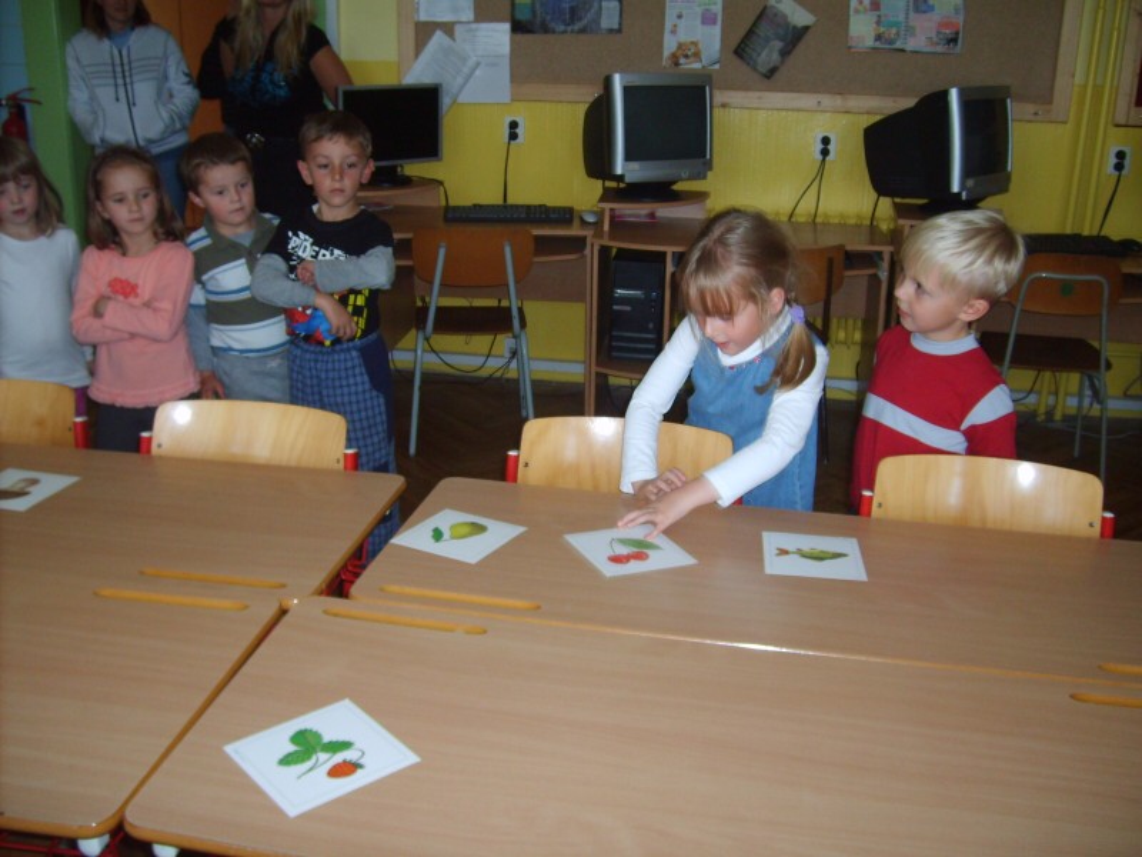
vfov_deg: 40.7
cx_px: 571
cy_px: 428
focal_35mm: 35
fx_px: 1155
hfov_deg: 52.6
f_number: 2.8
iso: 100
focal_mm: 5.8
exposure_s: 1/45
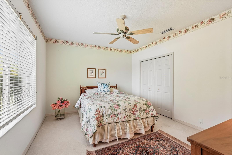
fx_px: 103
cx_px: 116
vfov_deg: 73.7
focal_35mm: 16
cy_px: 78
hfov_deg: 96.7
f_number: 8
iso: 400
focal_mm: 16
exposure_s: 1/20
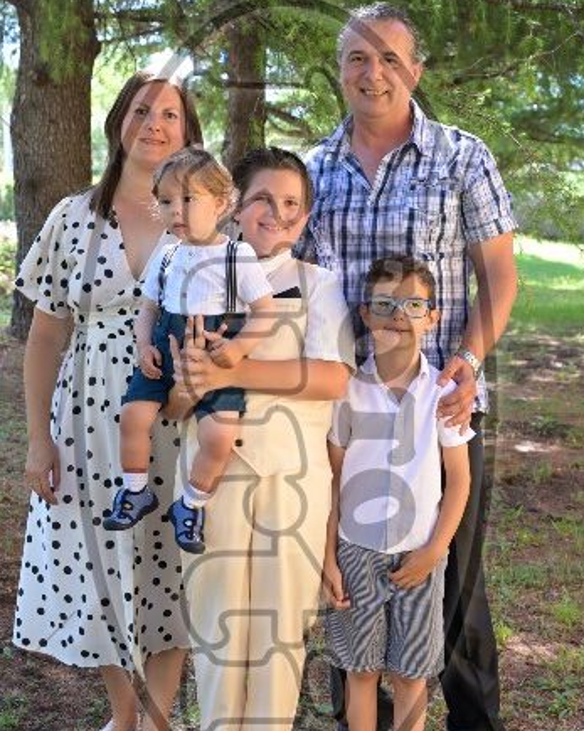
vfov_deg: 31.9
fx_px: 1275
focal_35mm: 59
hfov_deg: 25.8
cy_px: 403
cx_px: 284
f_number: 5.6
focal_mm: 42
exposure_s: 1/160
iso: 640
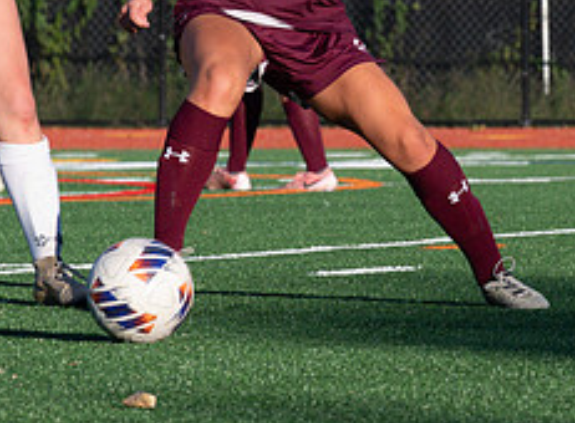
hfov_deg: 3.6
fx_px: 9207
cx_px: 308
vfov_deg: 2.6
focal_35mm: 558
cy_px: 0
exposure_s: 1/1250
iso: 320
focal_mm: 102
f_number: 5.6
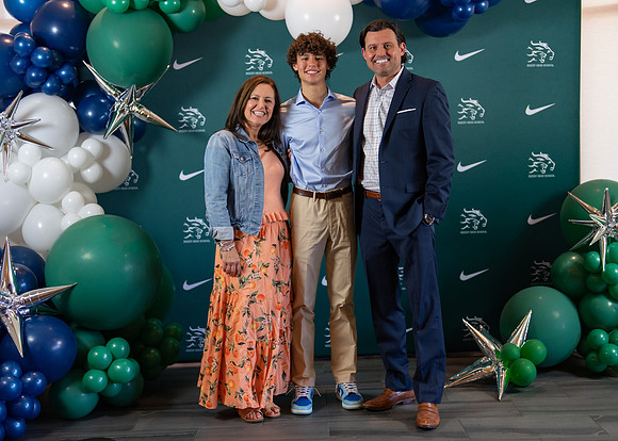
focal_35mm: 55
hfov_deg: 35.8
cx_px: 324
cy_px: 220
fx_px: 957
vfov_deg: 25.9
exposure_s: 1/400
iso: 500
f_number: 1.2
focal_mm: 50
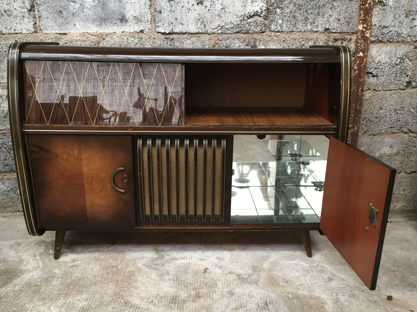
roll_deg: +0.9
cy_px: 156
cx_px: 208
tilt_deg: -16.2
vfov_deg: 48.2
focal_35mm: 29
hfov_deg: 61.7
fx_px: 349
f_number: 2.2
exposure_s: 1/33
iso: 100
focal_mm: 4.15
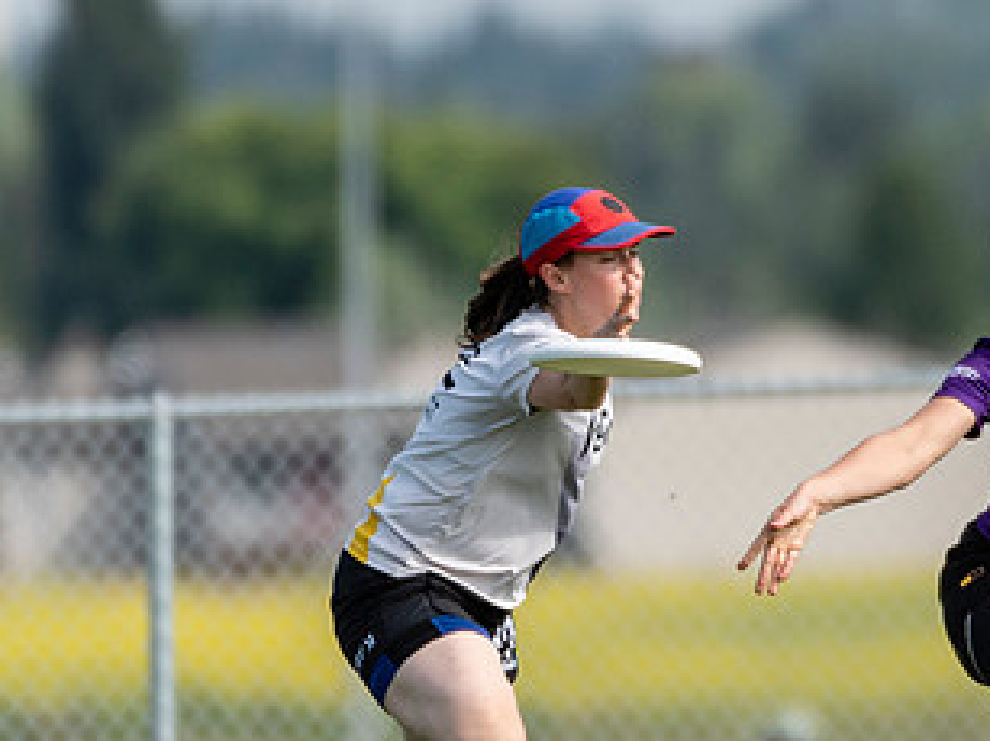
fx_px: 48686
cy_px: 427
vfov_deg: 0.9
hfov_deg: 1.2
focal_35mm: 1703
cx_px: 1073
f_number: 4
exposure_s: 1/1250
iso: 100
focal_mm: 400
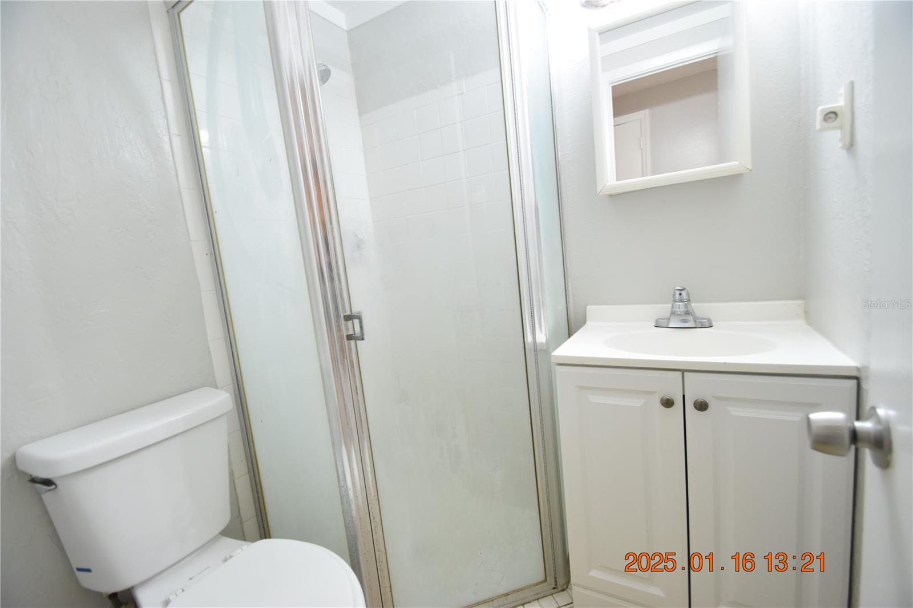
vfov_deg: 77.3
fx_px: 380
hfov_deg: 100.4
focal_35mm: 15
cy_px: 304
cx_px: 456
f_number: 3.5
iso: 800
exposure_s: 1/60
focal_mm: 10
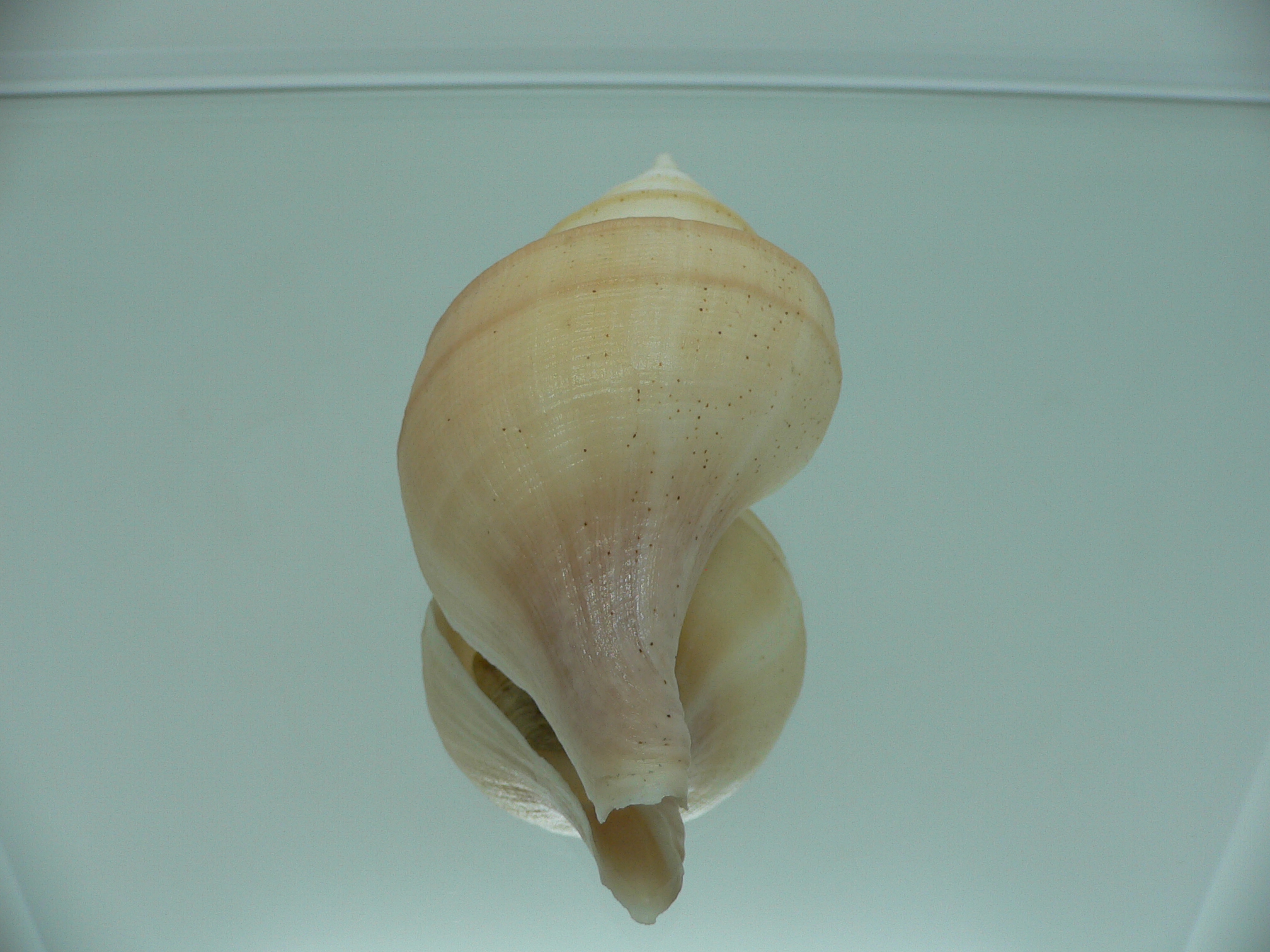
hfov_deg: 52.6
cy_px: 476
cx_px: 635
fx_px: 1284
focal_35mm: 35
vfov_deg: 40.7
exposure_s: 1/60
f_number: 2.8
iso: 80
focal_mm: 4.6
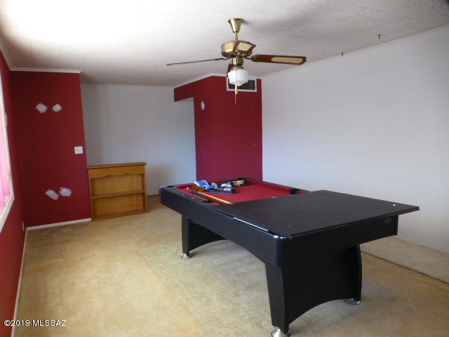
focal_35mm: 24
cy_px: 168
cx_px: 224
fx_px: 311
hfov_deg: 71.6
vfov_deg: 56.8
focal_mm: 4.3
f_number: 3.3
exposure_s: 1/60
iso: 320
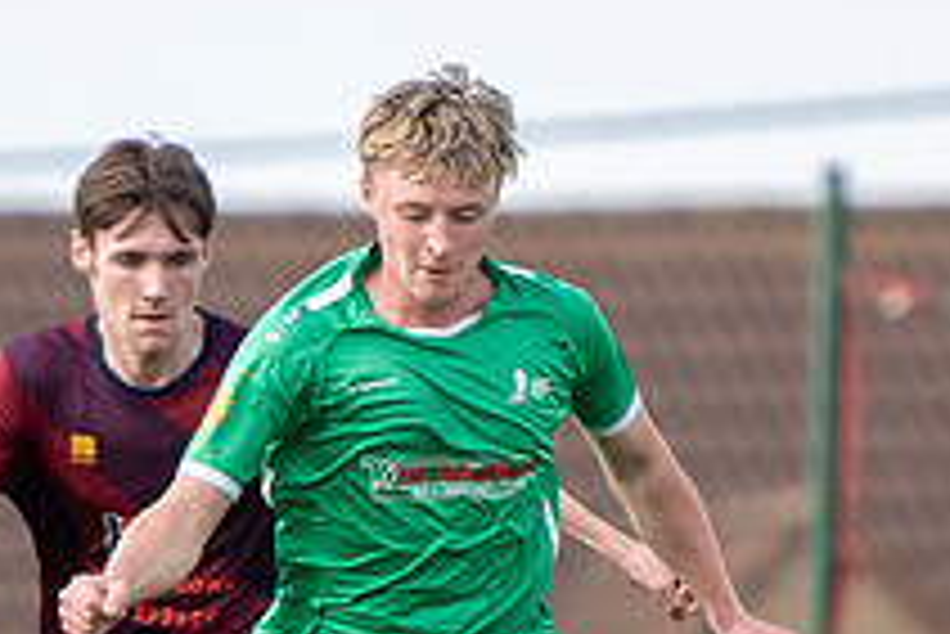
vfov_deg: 1.2
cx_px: 369
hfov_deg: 1.8
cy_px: 735
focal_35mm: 1116
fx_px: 29469
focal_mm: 200
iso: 320
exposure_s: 1/3200
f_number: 2.8
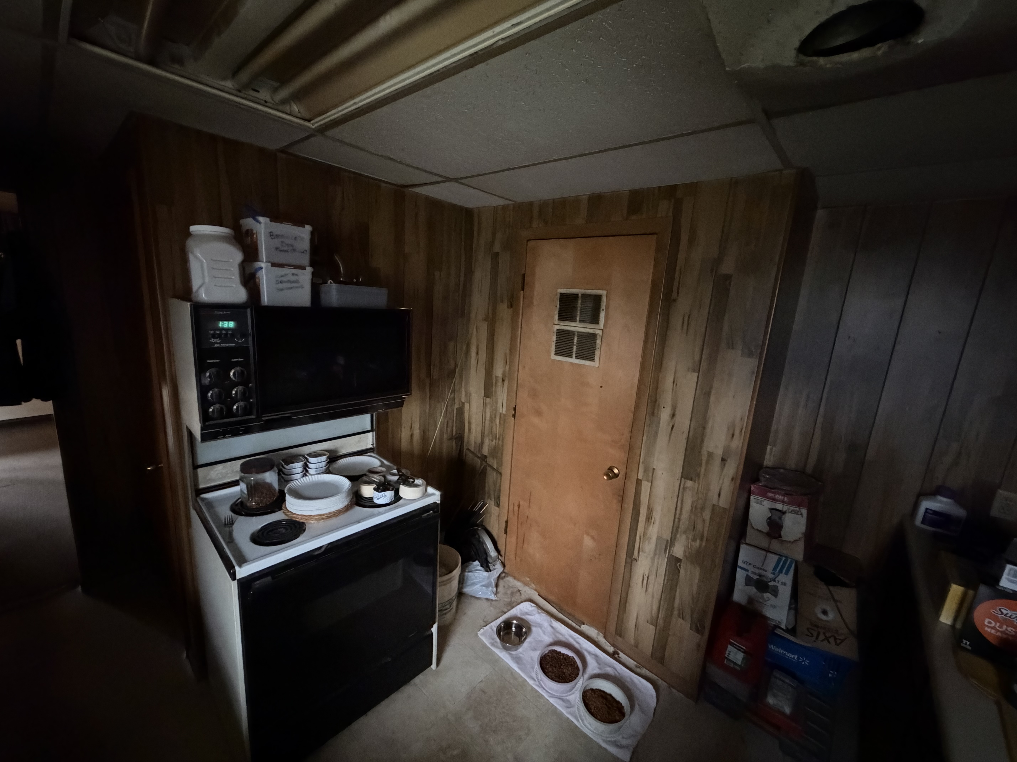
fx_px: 411
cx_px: 508
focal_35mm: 14
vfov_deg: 85.7
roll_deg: -4.0
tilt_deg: -12.8
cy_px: 381
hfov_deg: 102.1
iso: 2500
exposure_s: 1/30
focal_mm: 2.22
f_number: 2.2
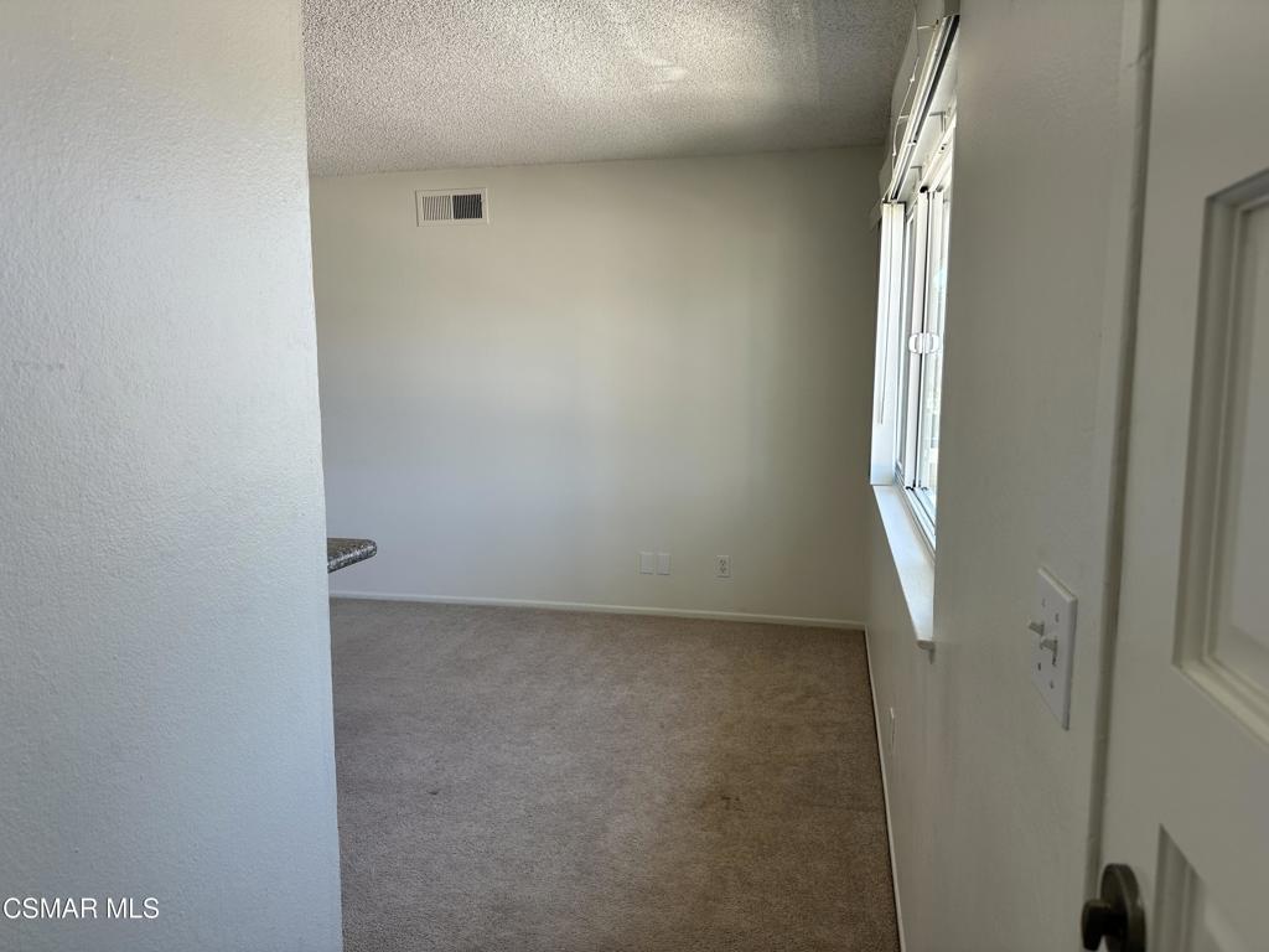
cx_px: 634
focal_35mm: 24
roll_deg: +0.1
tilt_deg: -7.3
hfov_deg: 71.6
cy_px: 476
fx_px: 880
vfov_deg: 56.8
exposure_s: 1/121
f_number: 1.78
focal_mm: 6.86
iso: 80
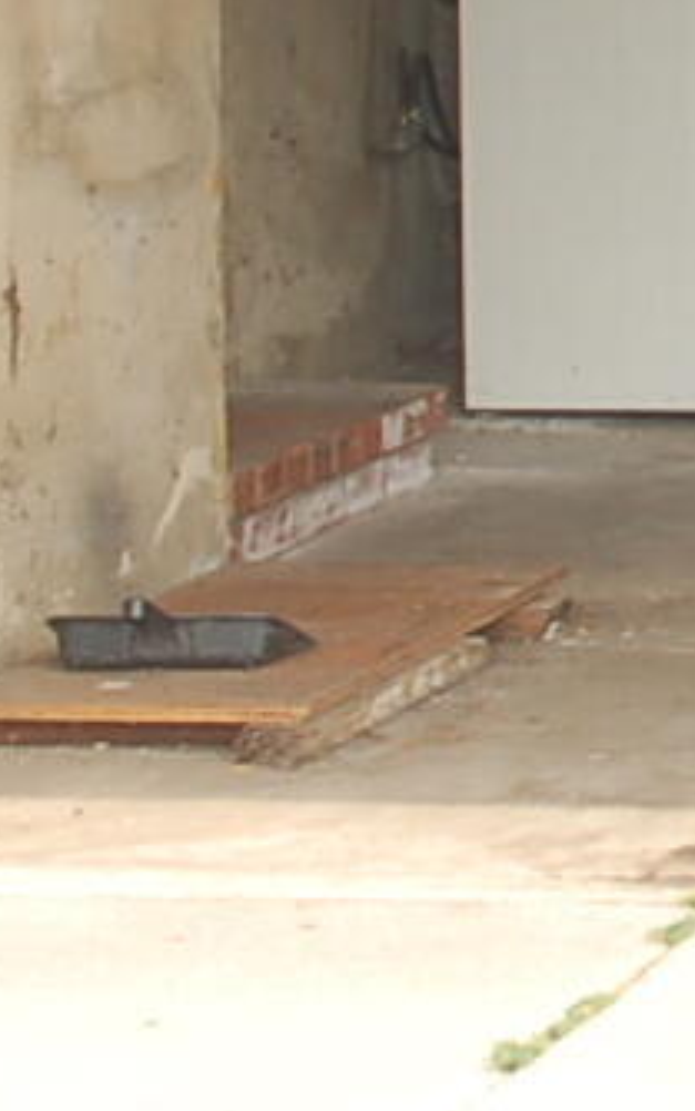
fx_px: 6661
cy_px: -153
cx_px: 1945
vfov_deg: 9.4
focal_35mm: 220
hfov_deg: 5.6
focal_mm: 32
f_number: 5.6
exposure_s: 1/500
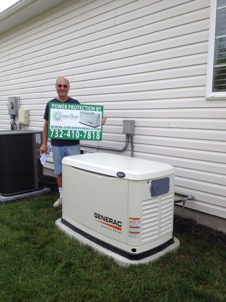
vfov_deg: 52.6
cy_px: 151
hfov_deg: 40.7
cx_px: 113
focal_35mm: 35
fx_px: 305
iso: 50
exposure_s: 1/986
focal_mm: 4.28
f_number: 2.4
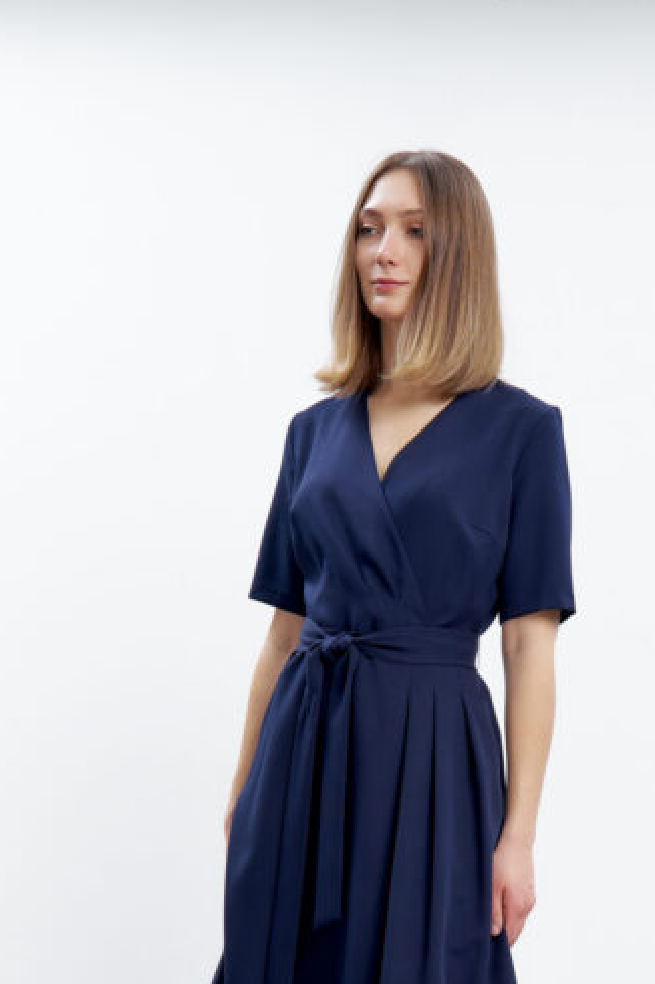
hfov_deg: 16.4
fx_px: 2267
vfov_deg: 23.9
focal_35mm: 83
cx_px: 401
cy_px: 867
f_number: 13
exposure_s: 1/160
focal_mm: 45
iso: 100
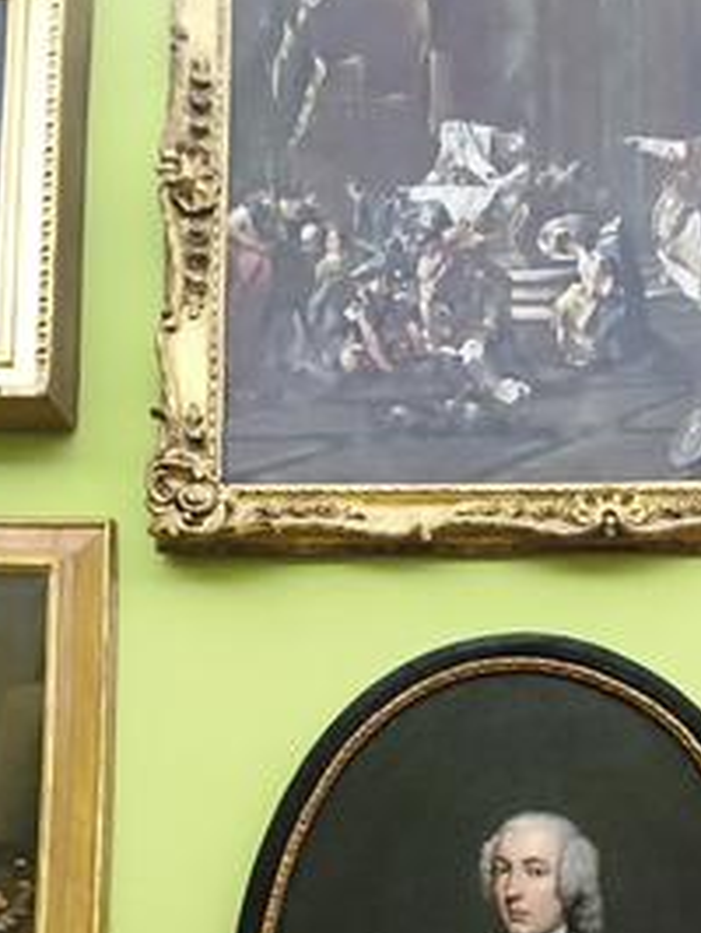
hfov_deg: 31.7
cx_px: 512
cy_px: 859
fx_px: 1213
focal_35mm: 45
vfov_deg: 38.8
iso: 1000
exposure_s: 1/25
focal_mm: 1.65
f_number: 2.2
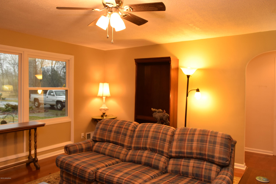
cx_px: 138
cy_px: 92
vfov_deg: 47.9
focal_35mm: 27
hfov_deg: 67.4
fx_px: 207
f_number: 7.1
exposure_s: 1/10
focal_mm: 18
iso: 320
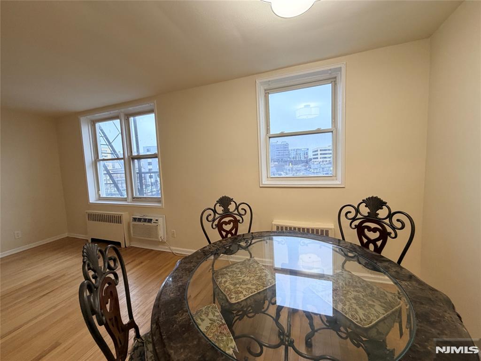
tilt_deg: -4.5
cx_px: 240
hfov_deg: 102.1
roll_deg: +2.6
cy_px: 180
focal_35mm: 14
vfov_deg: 85.7
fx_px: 195
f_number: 2.2
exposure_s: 1/60
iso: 160
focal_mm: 2.22
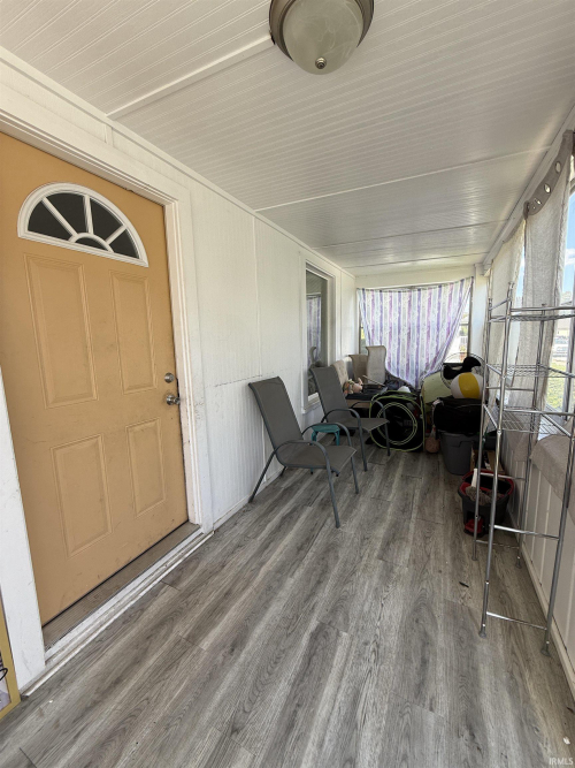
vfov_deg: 102.1
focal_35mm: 14
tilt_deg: -7.8
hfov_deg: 85.7
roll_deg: +1.2
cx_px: 288
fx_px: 310
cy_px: 384
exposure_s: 1/148
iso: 50
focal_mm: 2.22
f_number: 2.2
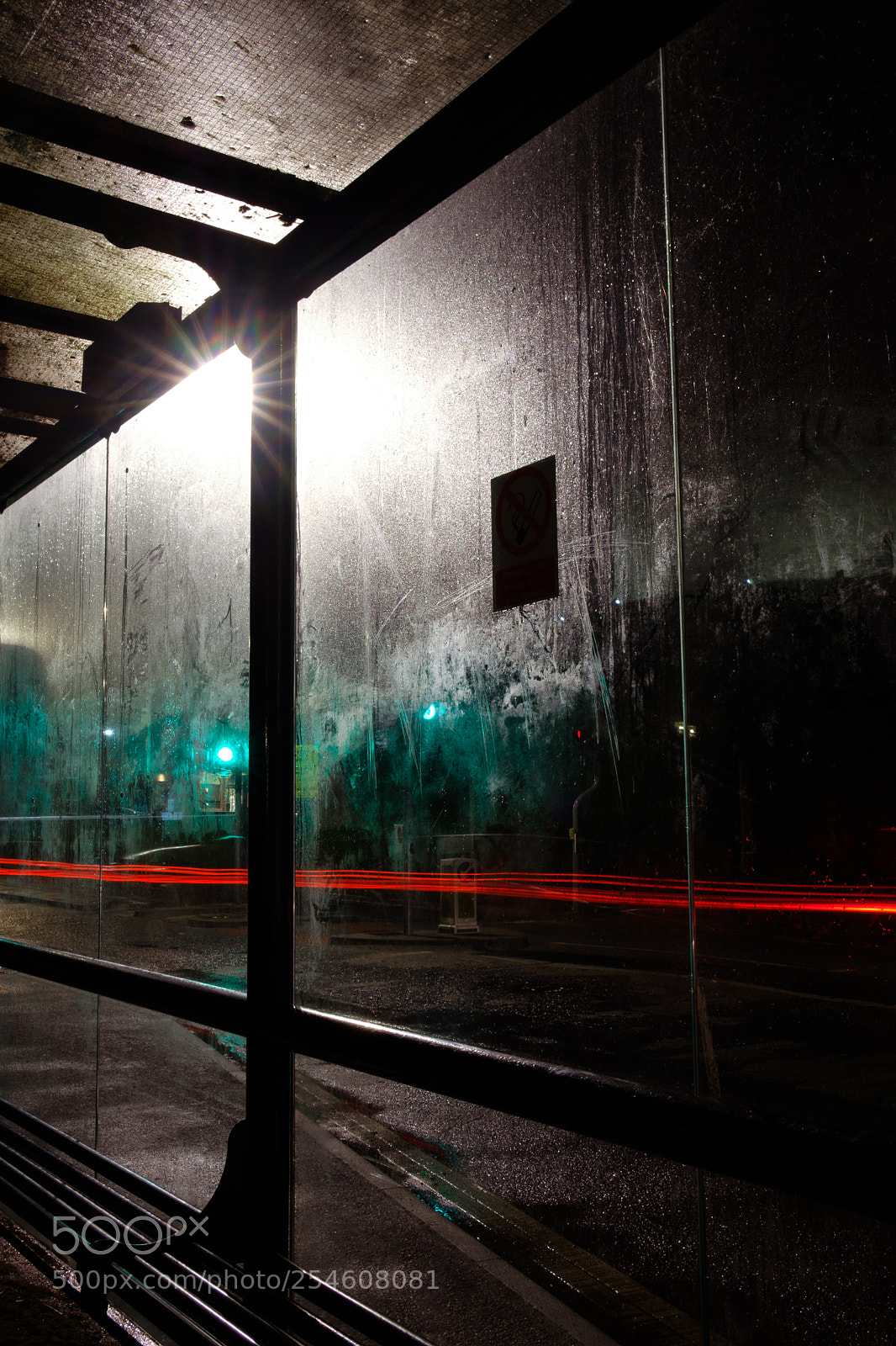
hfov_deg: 37.8
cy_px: 673
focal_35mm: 35
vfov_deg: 54.4
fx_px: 1307
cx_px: 448
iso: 100
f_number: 16
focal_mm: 23
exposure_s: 13
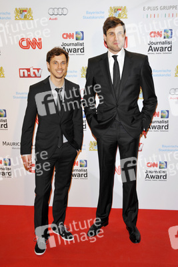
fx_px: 311
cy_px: 134
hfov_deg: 31.9
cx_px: 89
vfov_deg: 46.4
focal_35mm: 42
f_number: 6.3
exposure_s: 1/250
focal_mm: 42
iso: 640
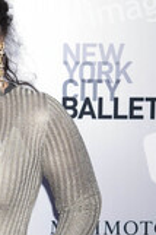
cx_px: -31
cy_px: 222
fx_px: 1003
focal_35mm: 154
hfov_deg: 8.8
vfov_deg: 13.2
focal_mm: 62
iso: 640
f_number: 8
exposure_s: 1/200
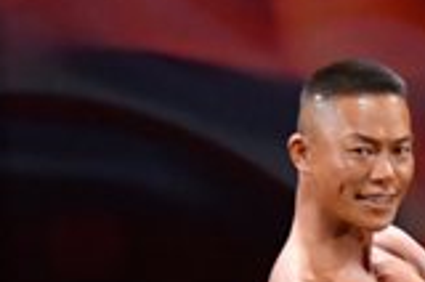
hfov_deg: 1.9
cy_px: 625
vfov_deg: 1.3
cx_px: 410
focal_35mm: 1092
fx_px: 12866
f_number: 5.6
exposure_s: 1/400
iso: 4000
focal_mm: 150
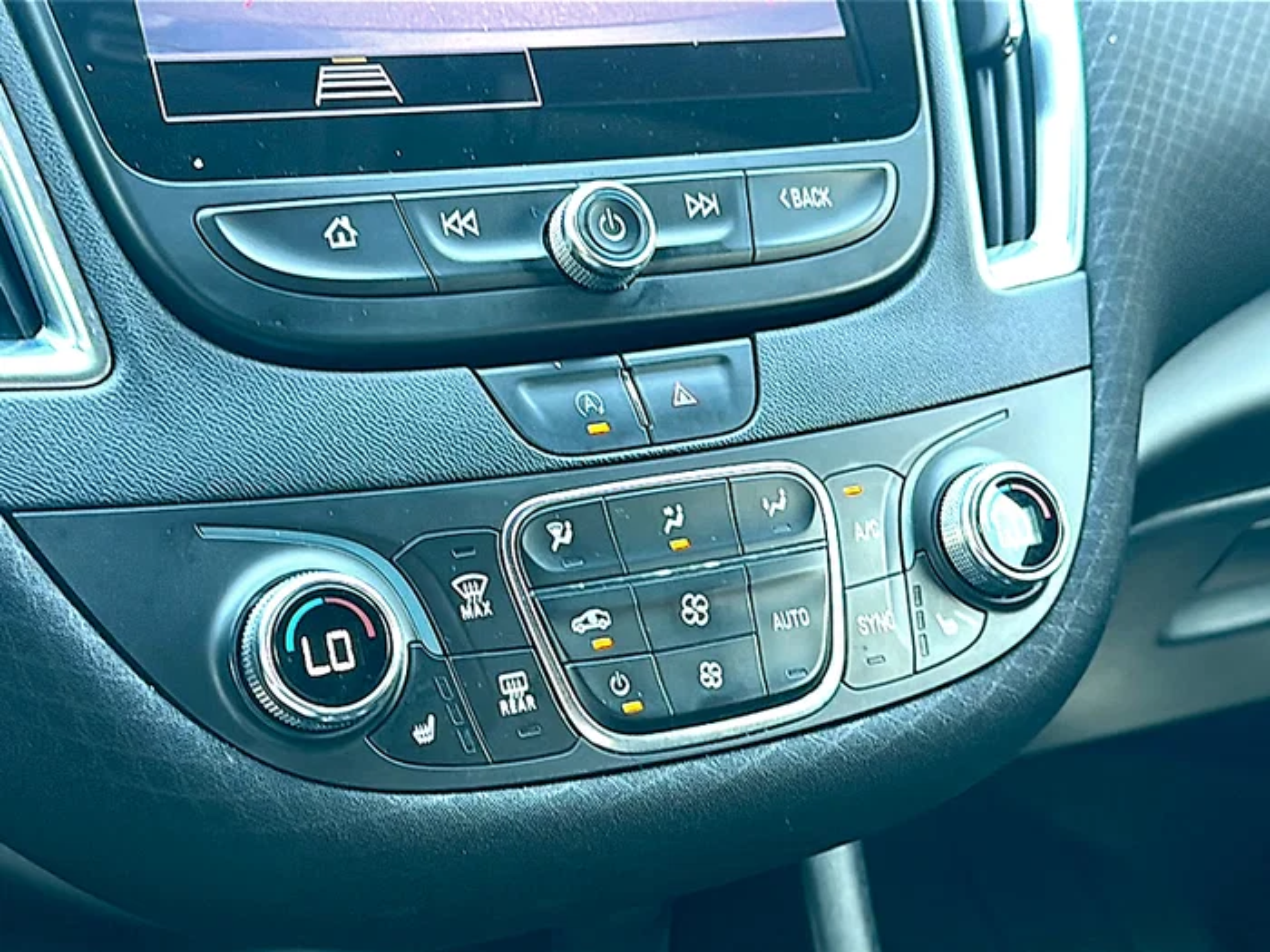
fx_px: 1614
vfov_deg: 32.9
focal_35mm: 44
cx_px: 635
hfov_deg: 42.9
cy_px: 476
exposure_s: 1/56
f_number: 1.78
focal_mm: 6.86
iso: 64
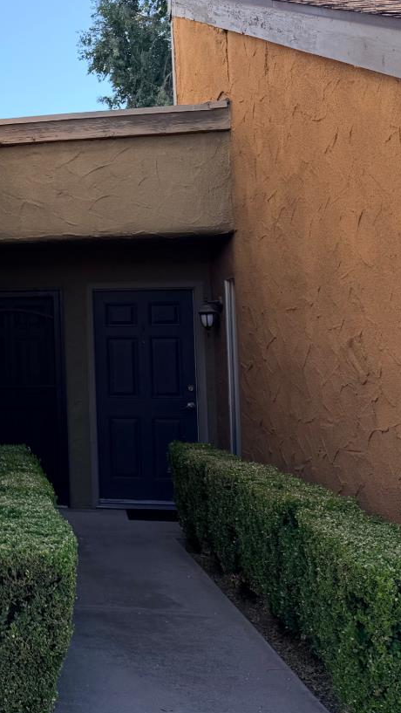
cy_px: 288
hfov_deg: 20.4
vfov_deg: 42.7
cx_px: -241
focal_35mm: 48
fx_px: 907
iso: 80
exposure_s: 1/1122
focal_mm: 6.76
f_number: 1.78
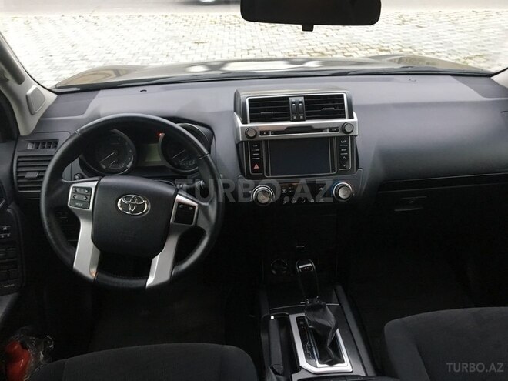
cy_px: 190
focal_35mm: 29
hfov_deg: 61.7
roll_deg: +0.6
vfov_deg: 48.2
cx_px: 254
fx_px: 426
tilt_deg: -32.8
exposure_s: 1/33
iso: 125
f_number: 2.2
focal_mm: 4.15
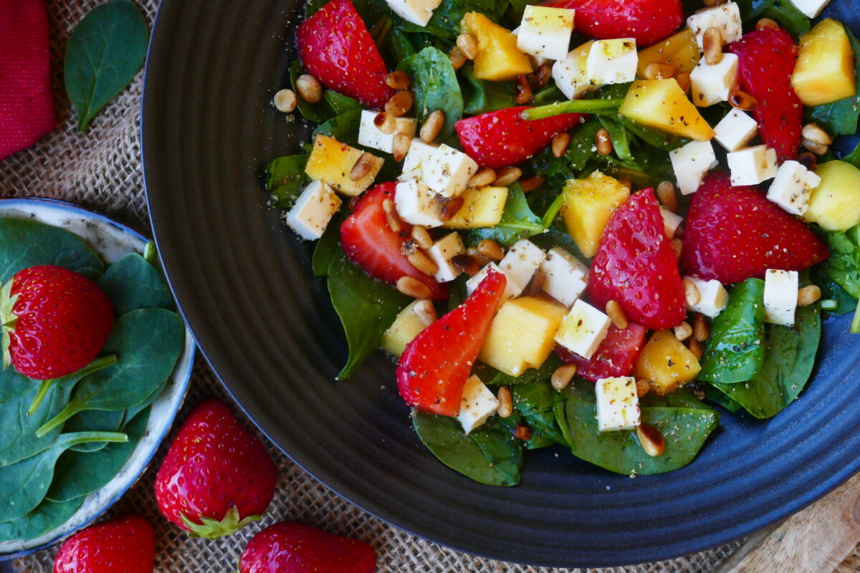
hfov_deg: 48.5
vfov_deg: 33.4
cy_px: 286
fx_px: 955
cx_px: 430
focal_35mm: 40
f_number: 8
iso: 1000
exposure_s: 1/80
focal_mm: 14.5
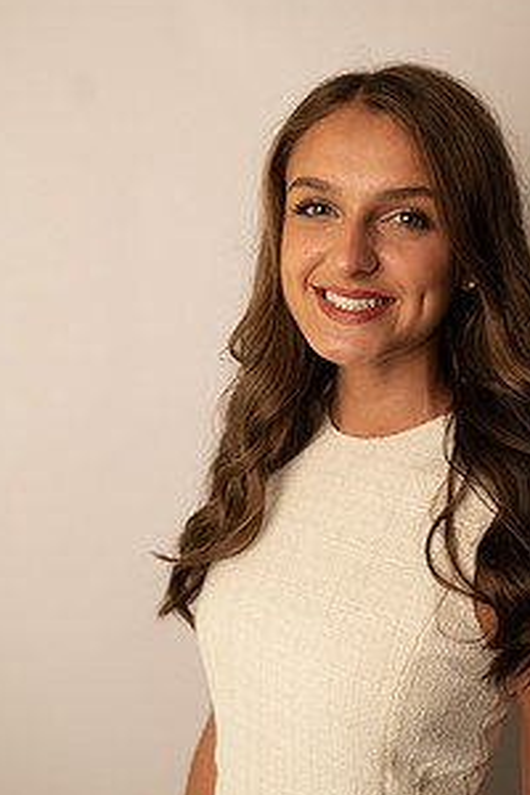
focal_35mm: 36
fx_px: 795
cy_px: 368
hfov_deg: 36.2
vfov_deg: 53.1
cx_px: 382
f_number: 3.2
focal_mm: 24
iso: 100
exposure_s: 1/160
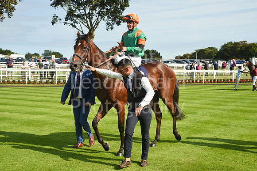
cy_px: 86
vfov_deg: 27.0
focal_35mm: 50
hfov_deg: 39.6
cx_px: 128
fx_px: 357
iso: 400
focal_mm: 50
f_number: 5.6
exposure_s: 1/2000
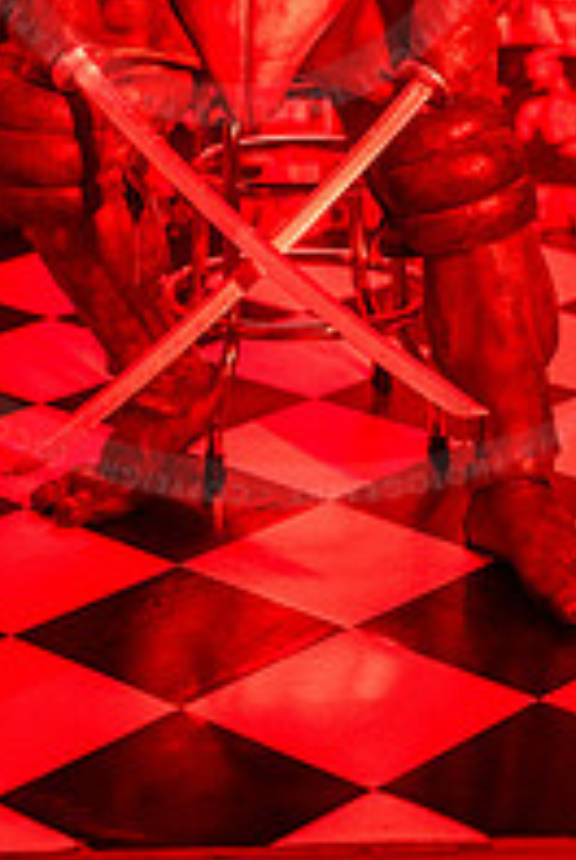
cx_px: 240
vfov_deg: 17.4
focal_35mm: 114
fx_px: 2726
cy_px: -61
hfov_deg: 12.1
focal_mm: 50
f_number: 1.2
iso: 1000
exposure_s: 1/250
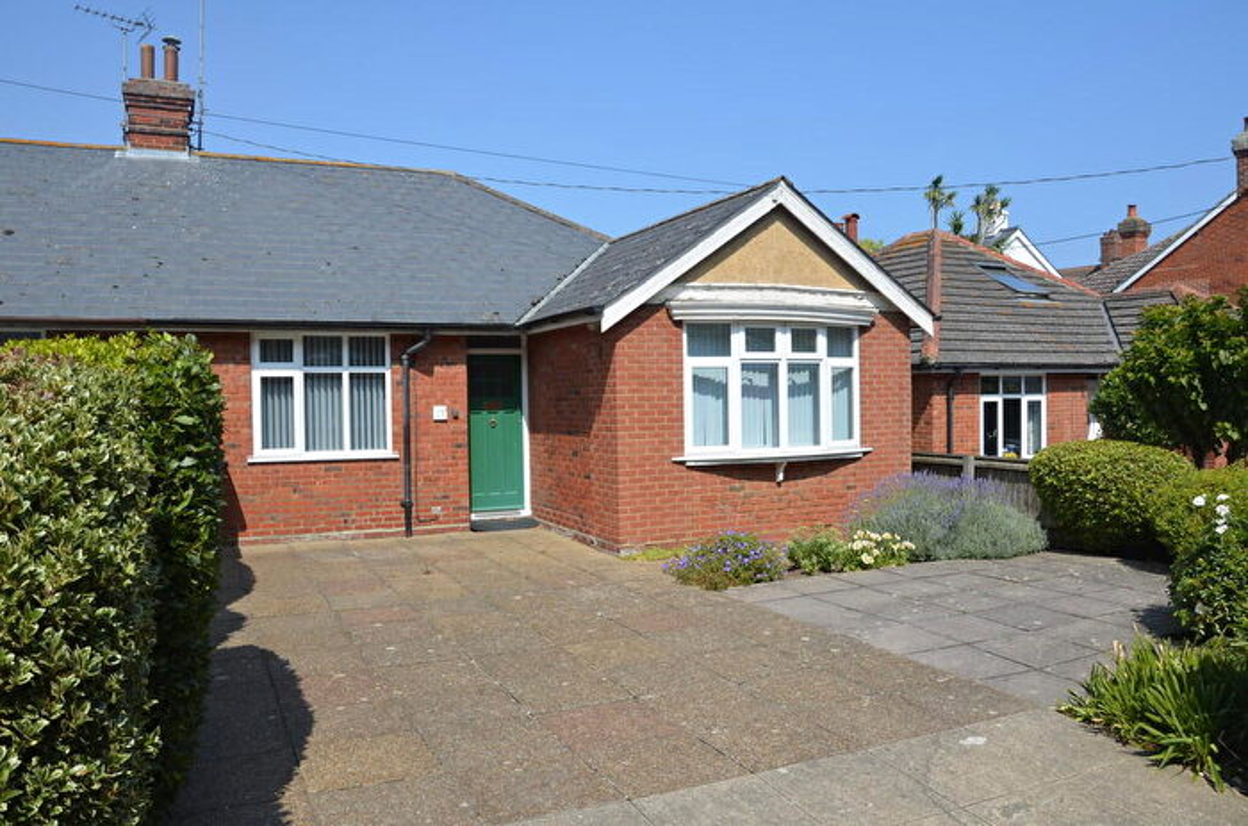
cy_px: 413
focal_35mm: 27
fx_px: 934
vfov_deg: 47.7
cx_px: 624
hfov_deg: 67.5
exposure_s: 1/250
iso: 100
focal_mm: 18
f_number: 8
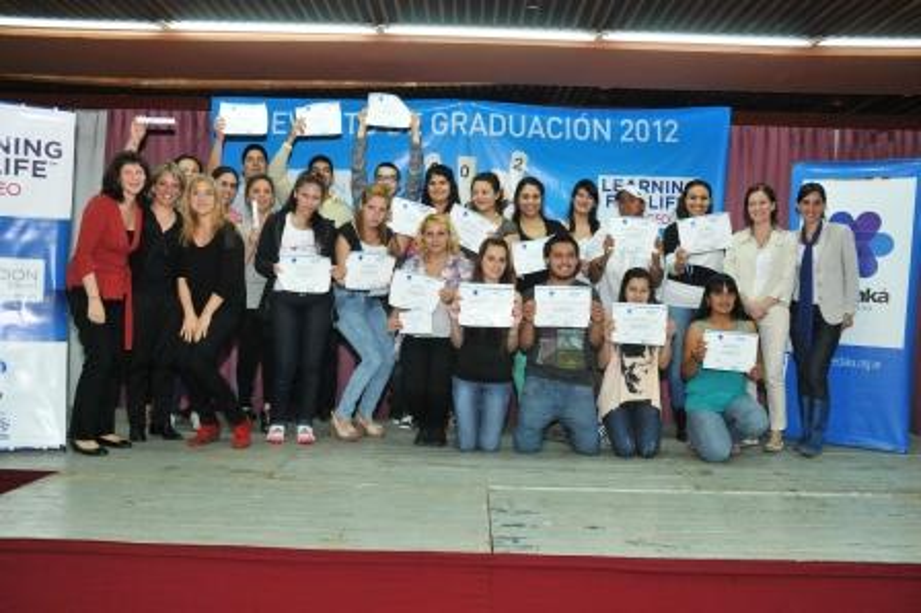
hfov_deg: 57.3
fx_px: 844
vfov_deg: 39.9
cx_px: 460
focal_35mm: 33
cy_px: 306
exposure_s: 1/60
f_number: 5.6
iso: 1000
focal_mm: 22
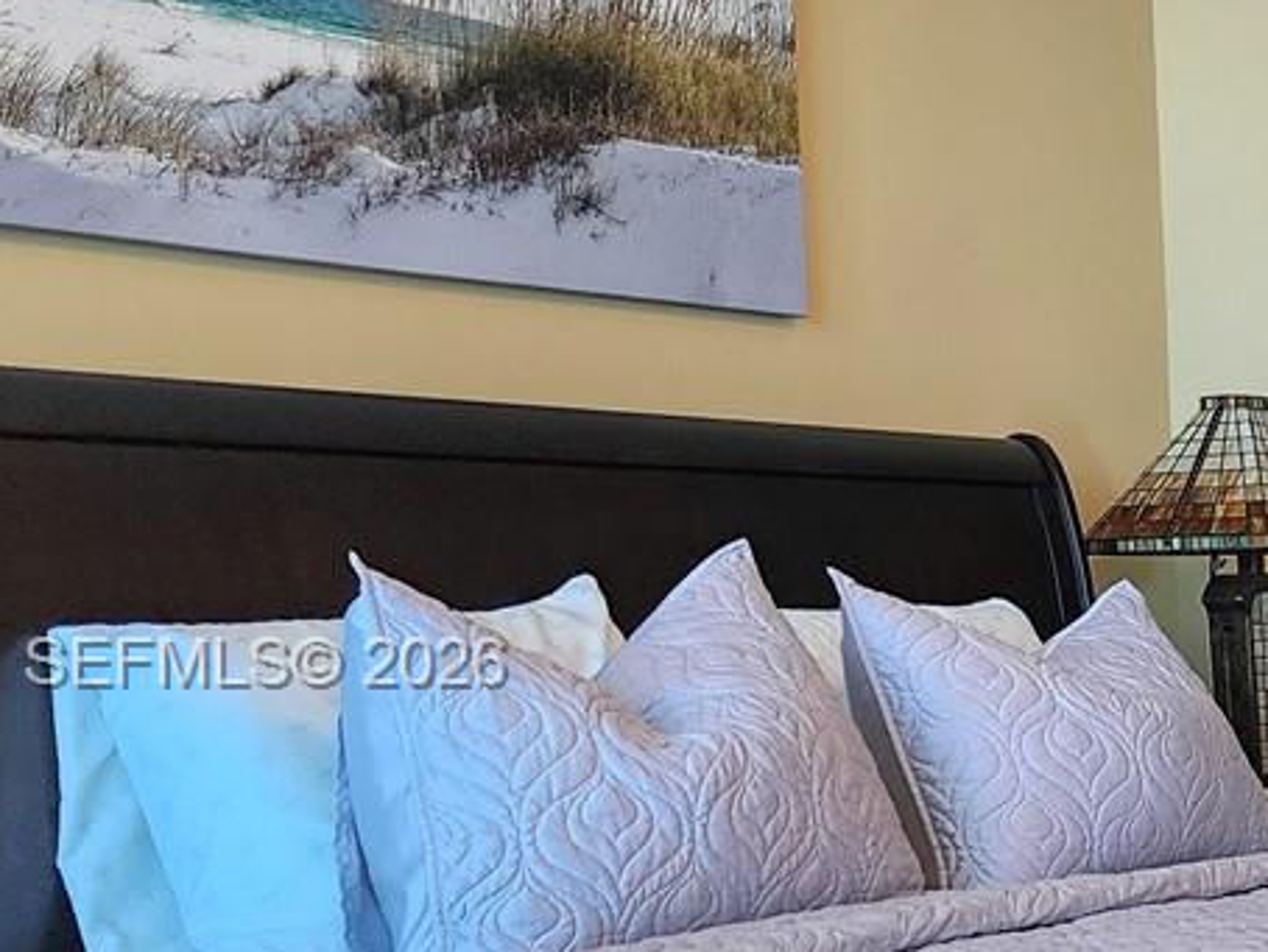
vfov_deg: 18.2
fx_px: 2969
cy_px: 667
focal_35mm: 81
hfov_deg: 20.7
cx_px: 1871
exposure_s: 1/120
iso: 100
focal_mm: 6.4
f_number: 1.8
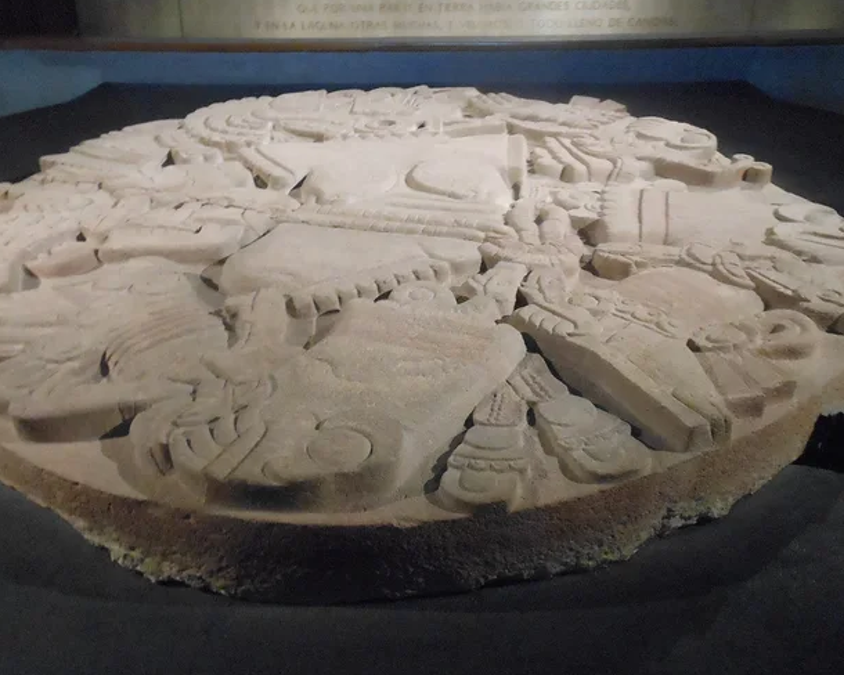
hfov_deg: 55.6
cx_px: 396
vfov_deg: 45.7
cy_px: 308
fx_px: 799
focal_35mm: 32
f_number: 3.2
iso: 800
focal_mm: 4.5
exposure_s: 1/5
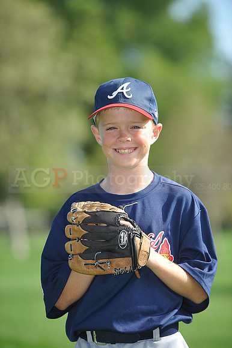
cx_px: 116
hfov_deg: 6.9
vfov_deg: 10.3
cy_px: 174
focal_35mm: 200
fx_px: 1935
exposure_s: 1/800
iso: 200
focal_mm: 200
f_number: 4.5
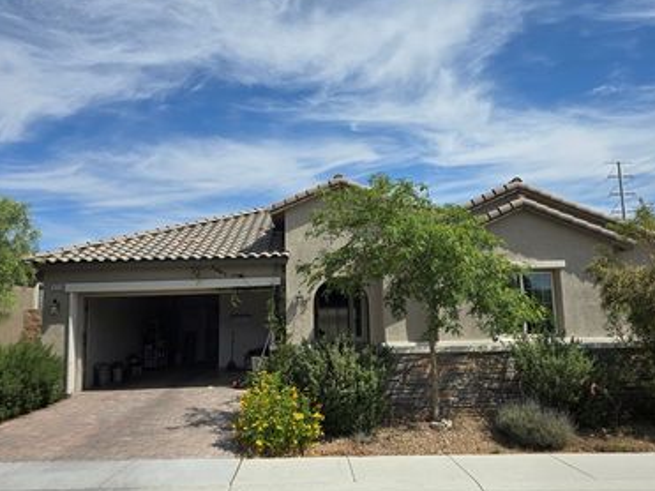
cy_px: 222
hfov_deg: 58.3
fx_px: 586
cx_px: 343
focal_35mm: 31
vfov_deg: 45.4
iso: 12
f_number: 1.7
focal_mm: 6.3
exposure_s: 1/1250
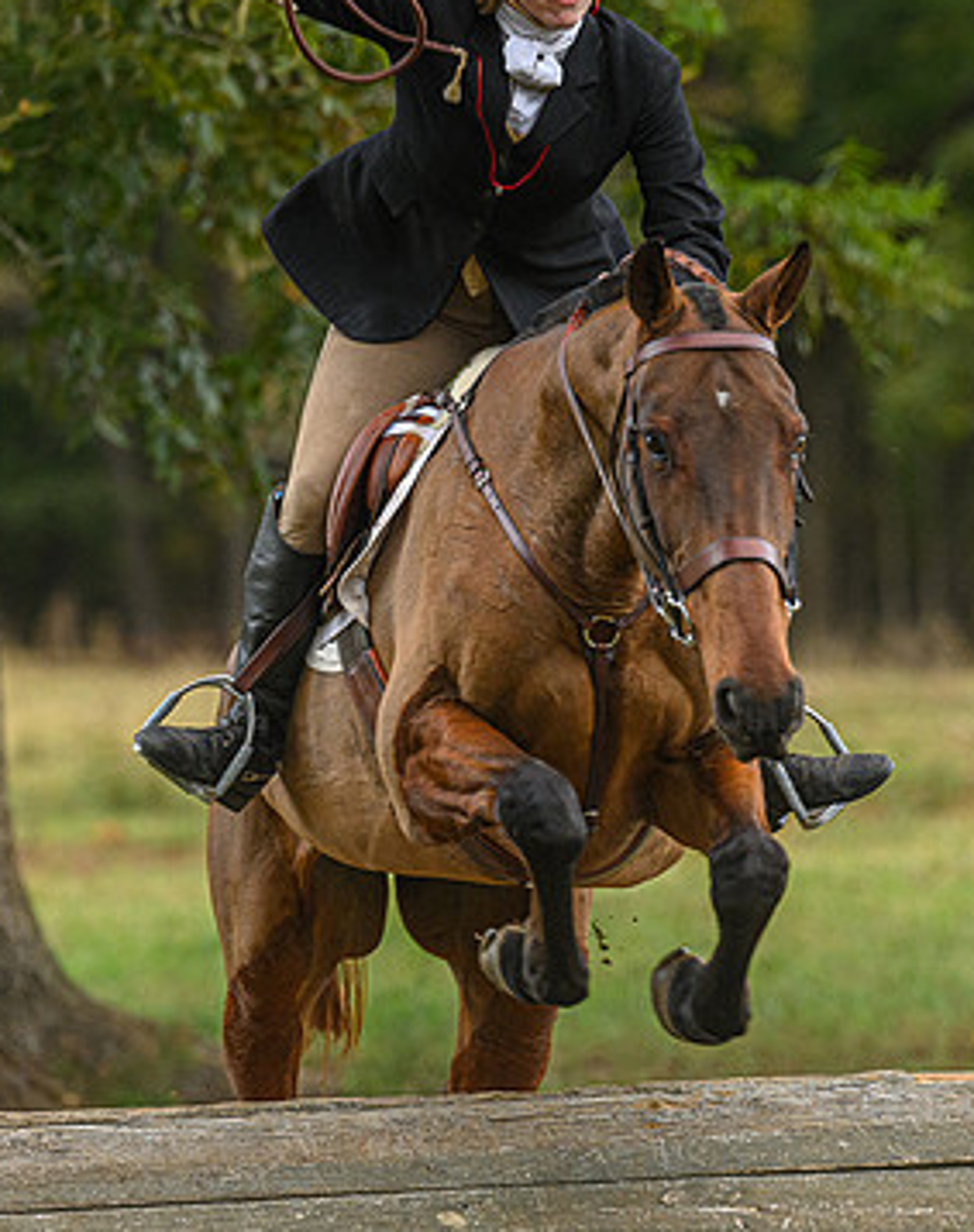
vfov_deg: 4.9
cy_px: 586
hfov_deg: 3.9
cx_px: 666
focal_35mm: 396
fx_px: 14374
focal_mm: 190
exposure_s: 1/640
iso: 800
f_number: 3.5
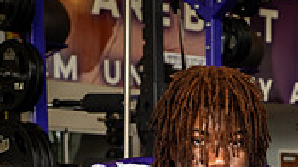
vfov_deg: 7.6
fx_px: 1192
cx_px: 218
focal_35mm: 151
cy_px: 378
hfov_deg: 14.2
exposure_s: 1/250
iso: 800
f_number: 7.1
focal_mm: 56
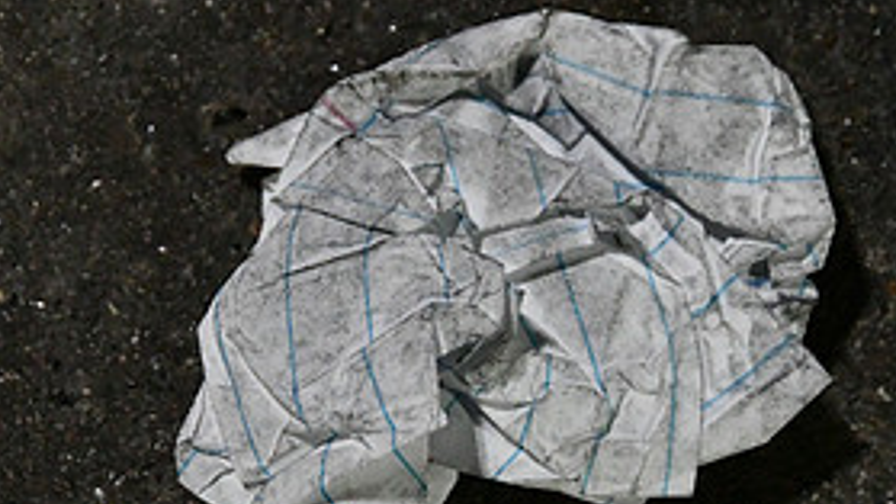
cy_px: 223
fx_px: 15539
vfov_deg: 1.9
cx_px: 389
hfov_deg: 3.3
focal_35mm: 654
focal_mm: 200
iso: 11400
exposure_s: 1/125
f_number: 6.3
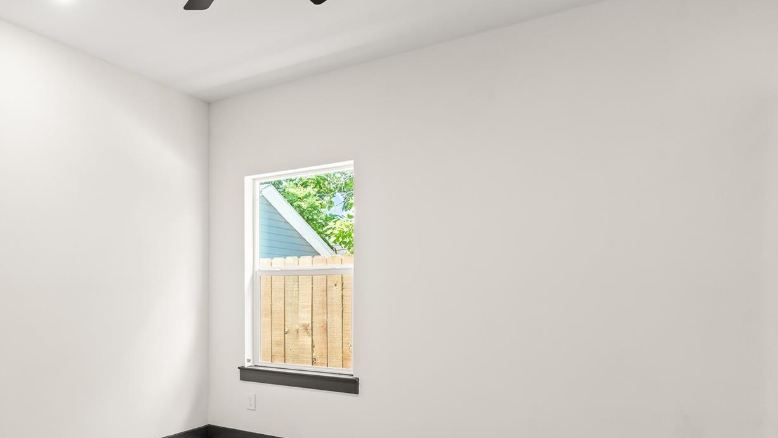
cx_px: 188
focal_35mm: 28
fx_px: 578
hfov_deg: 63.6
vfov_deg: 40.9
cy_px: 295
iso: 200
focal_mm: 16
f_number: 9
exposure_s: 1.3
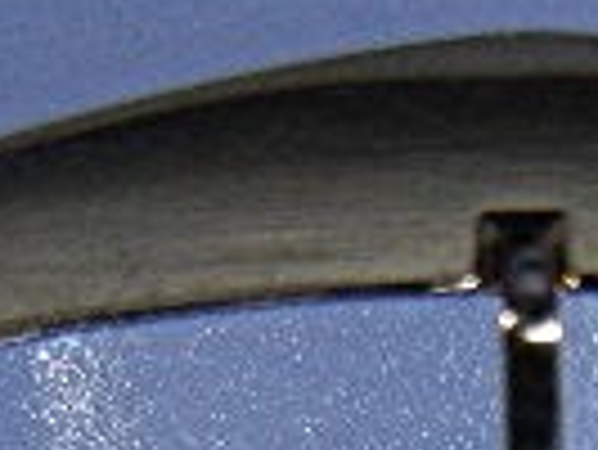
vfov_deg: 7.7
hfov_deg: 10.5
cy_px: 814
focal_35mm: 187
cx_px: 553
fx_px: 3233
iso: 160
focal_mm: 7.1
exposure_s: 1/70.3
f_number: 3.7
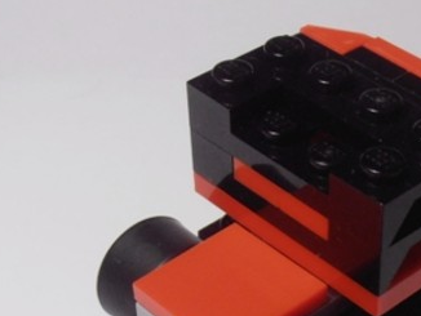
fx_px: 1241
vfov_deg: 14.3
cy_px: 331
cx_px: 334
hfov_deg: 19.1
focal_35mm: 102
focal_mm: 6.61
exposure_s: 1/80
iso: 100
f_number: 3.9
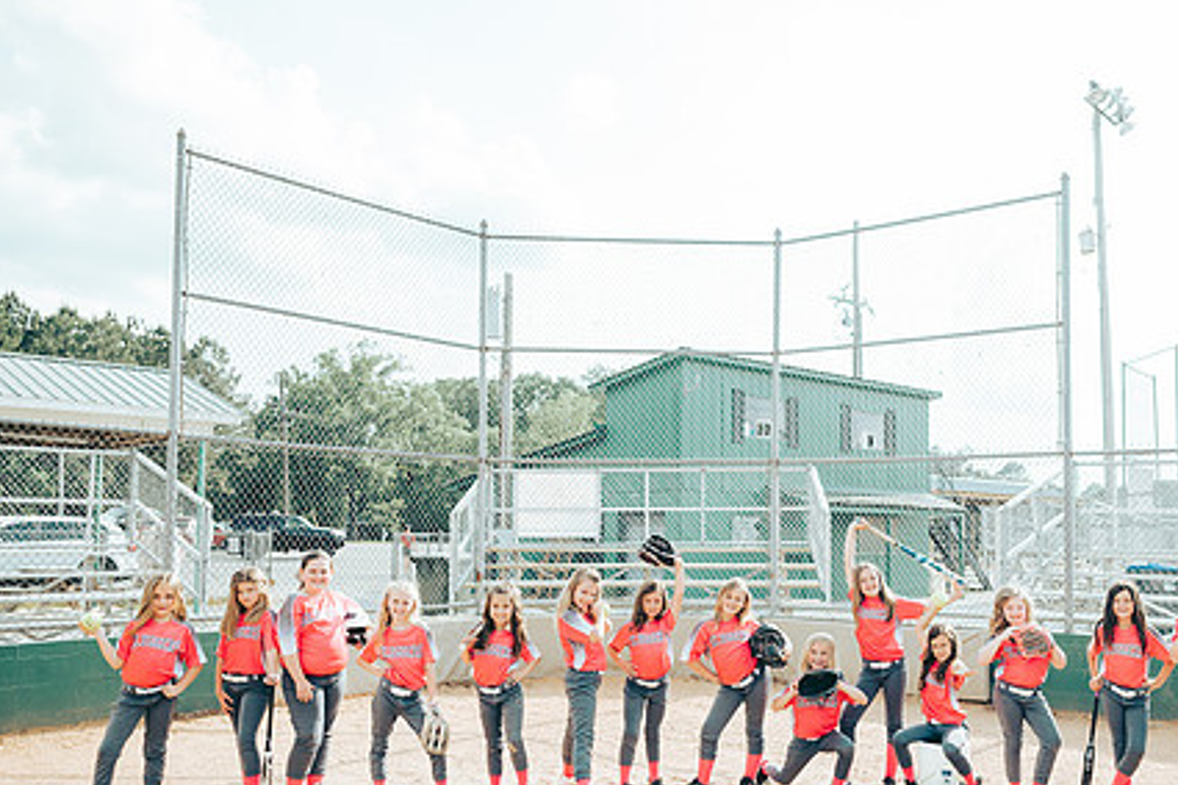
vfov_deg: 38.7
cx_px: 721
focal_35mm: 34
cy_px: 467
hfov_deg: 55.3
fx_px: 1112
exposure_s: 1/2000
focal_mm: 24
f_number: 2.8
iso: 160
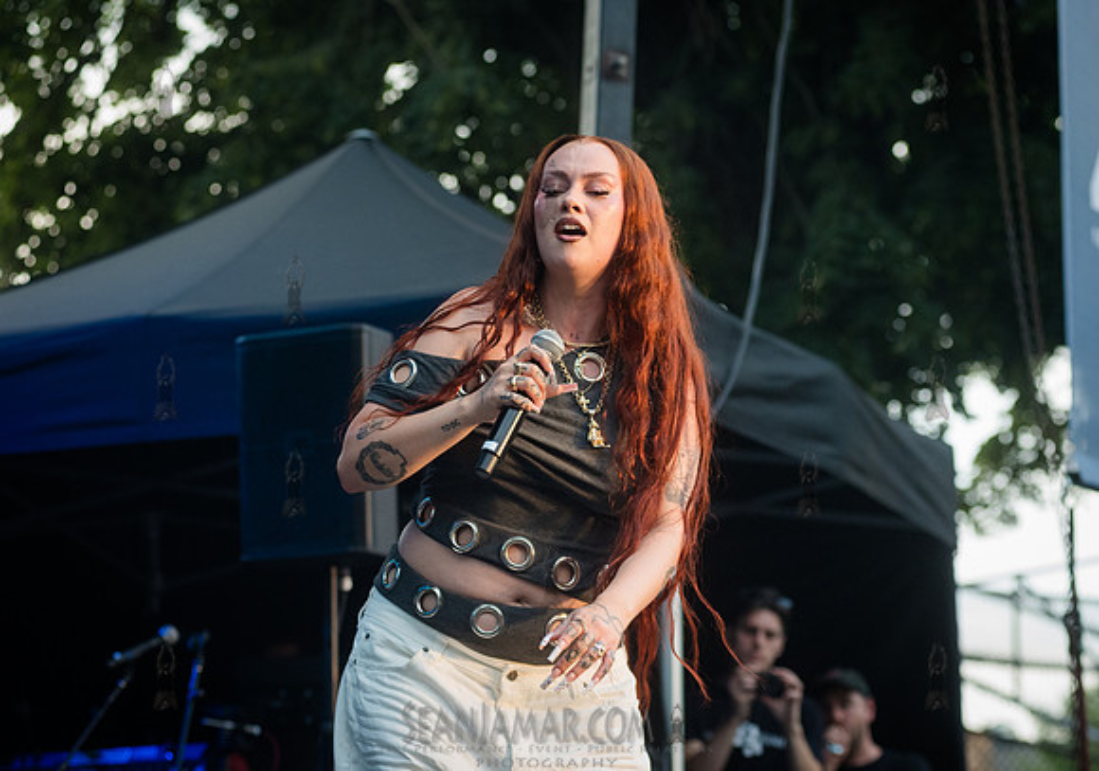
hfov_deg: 18.5
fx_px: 3378
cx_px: 590
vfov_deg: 13.0
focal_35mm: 109
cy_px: 370
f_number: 4
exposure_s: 1/1000
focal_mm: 100
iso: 2000
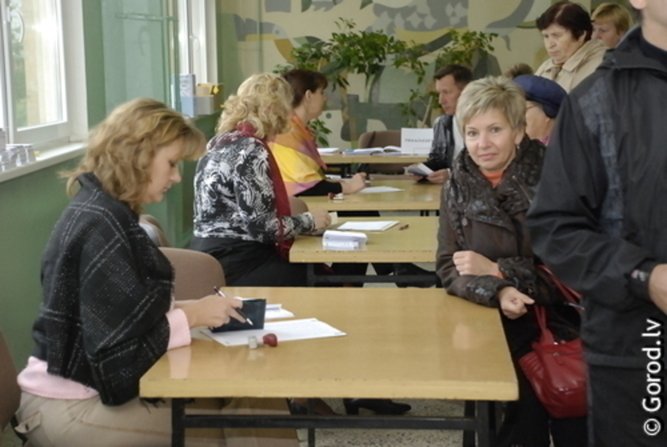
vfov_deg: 18.2
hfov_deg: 26.9
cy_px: 224
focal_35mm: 75
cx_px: 334
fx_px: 1392
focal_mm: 50
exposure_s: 1/125
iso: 1250
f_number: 5
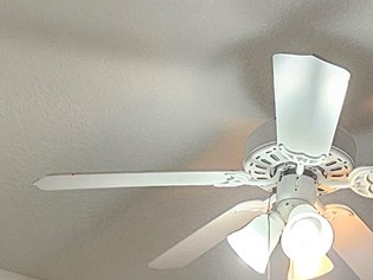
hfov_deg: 29.3
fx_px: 711
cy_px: 590
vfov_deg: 16.1
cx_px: 237
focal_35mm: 66
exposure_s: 1/60
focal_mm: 2.2
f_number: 2.2
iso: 200
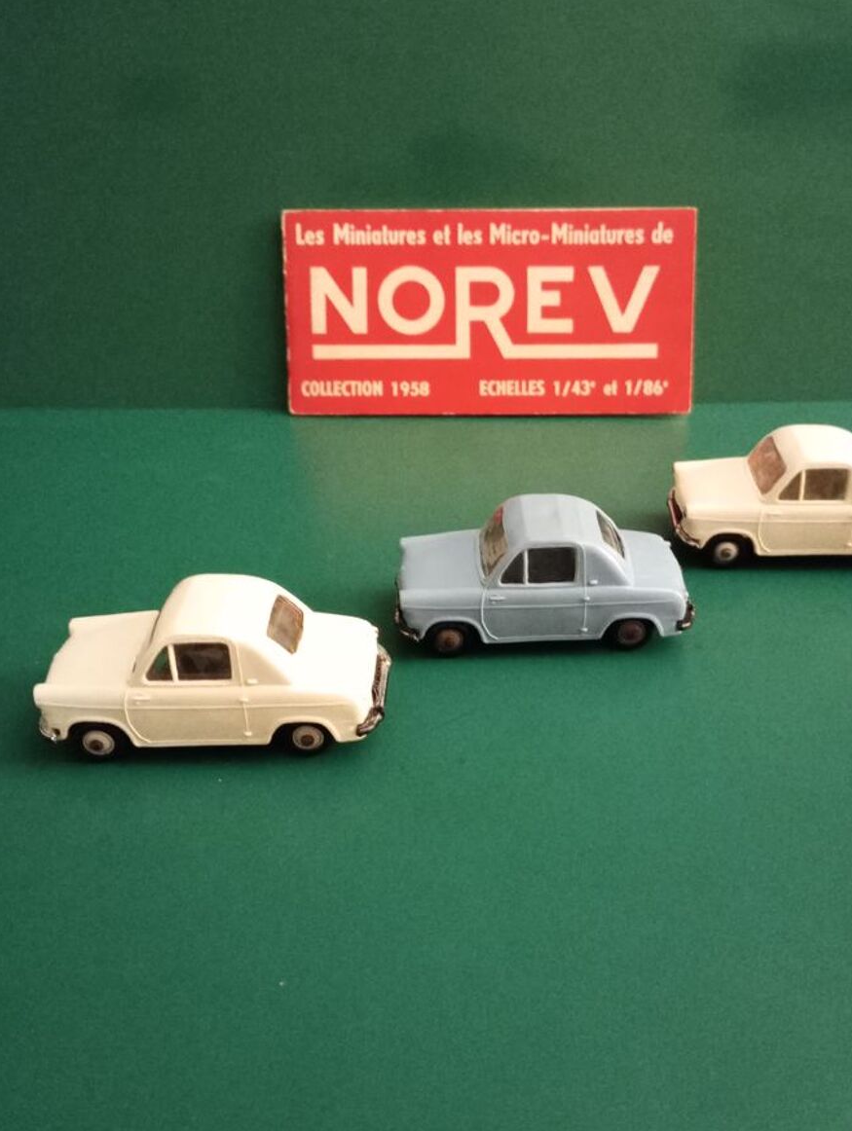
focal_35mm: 32
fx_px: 1047
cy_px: 579
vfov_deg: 56.7
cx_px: 481
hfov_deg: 44.2
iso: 5467
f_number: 1.8
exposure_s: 1/10
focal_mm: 4.27
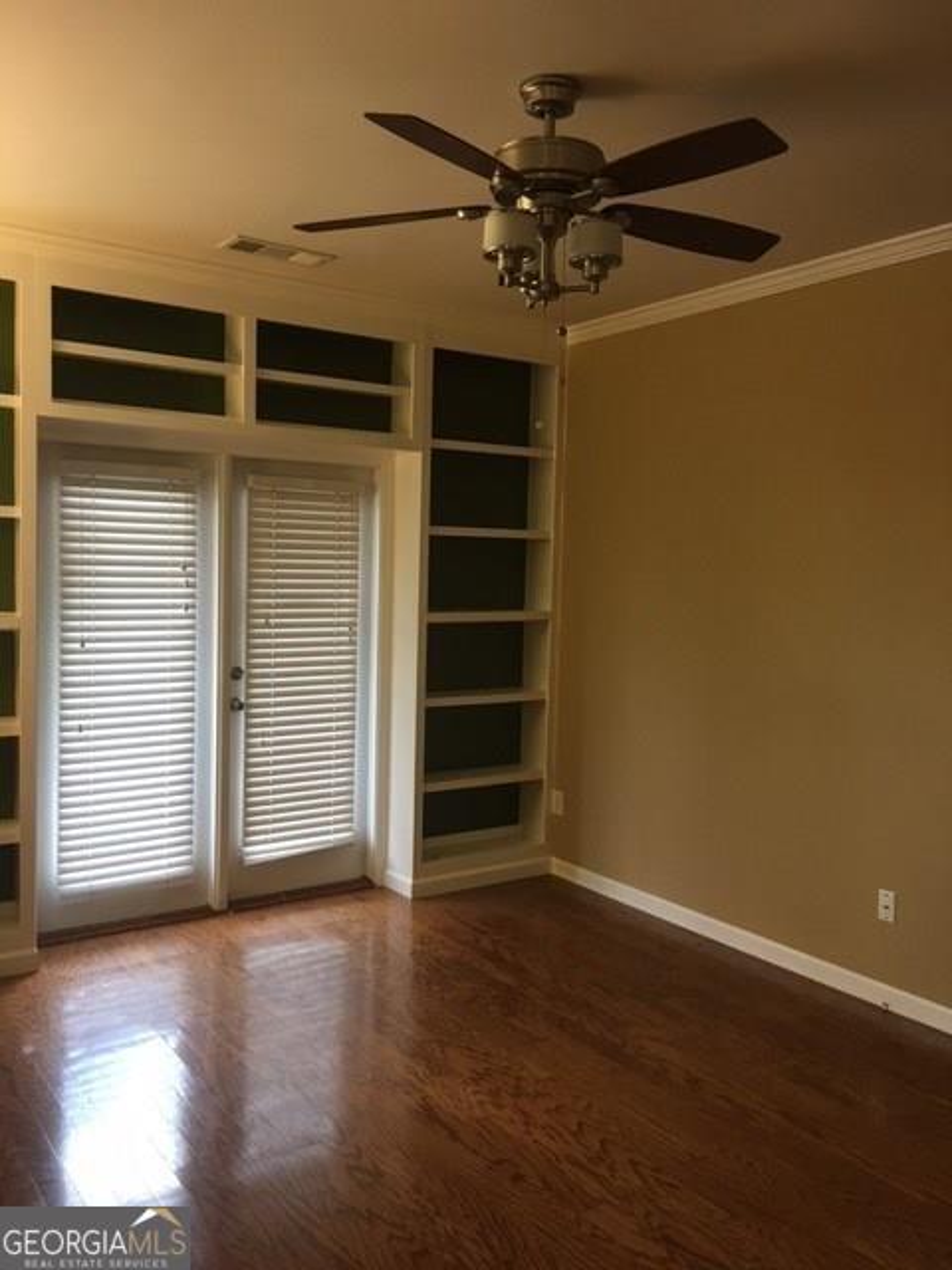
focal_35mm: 29
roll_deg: -1.7
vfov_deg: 61.7
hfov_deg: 48.2
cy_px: 635
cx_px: 476
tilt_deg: -3.8
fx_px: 1063
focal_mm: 4.15
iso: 32
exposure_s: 1/15
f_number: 2.2
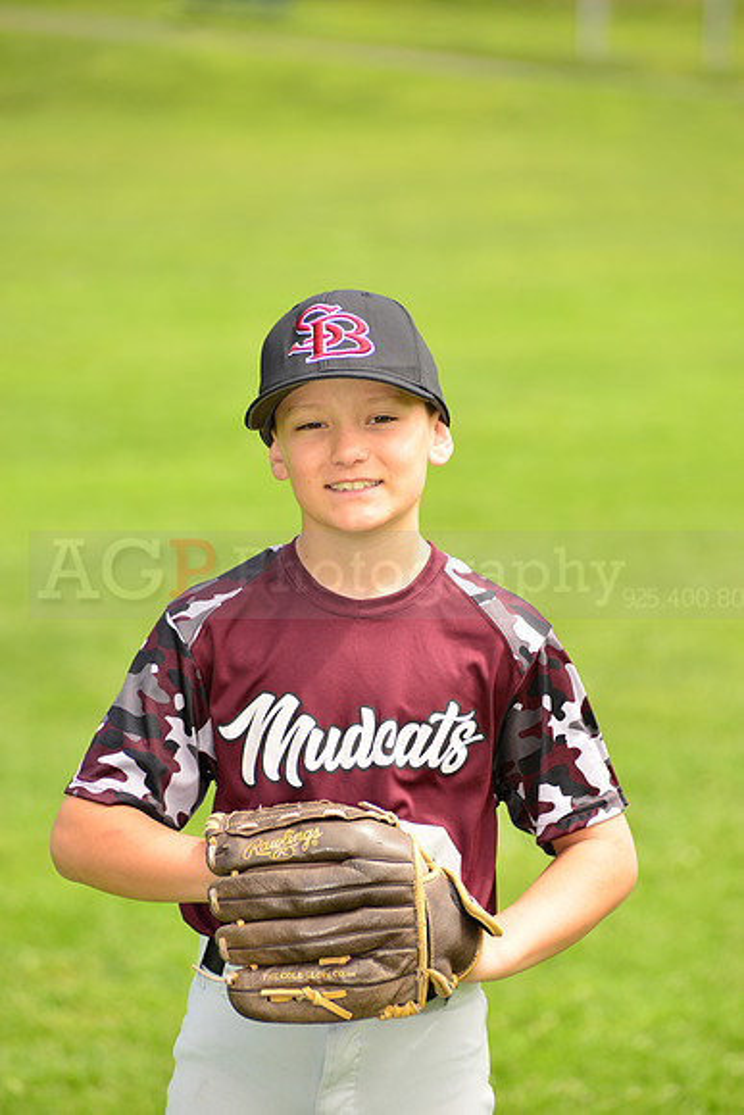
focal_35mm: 160
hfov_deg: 8.6
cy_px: 558
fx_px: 4957
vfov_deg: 12.8
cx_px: 372
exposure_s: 1/250
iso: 100
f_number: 5
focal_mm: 160
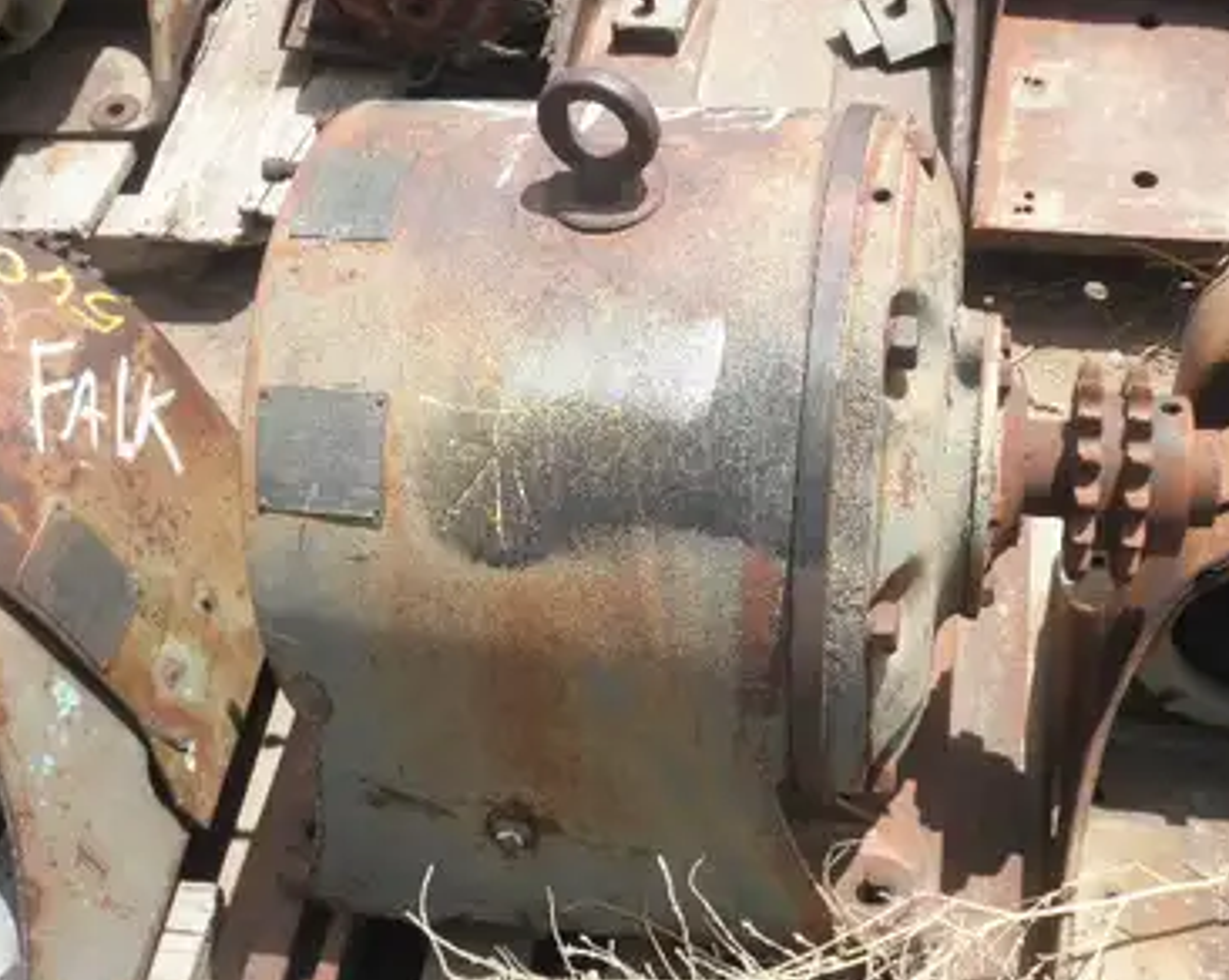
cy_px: 490
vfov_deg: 32.0
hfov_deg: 39.6
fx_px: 1708
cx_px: 648
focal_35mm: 47
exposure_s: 1/80
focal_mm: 7.9
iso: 80
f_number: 9.6
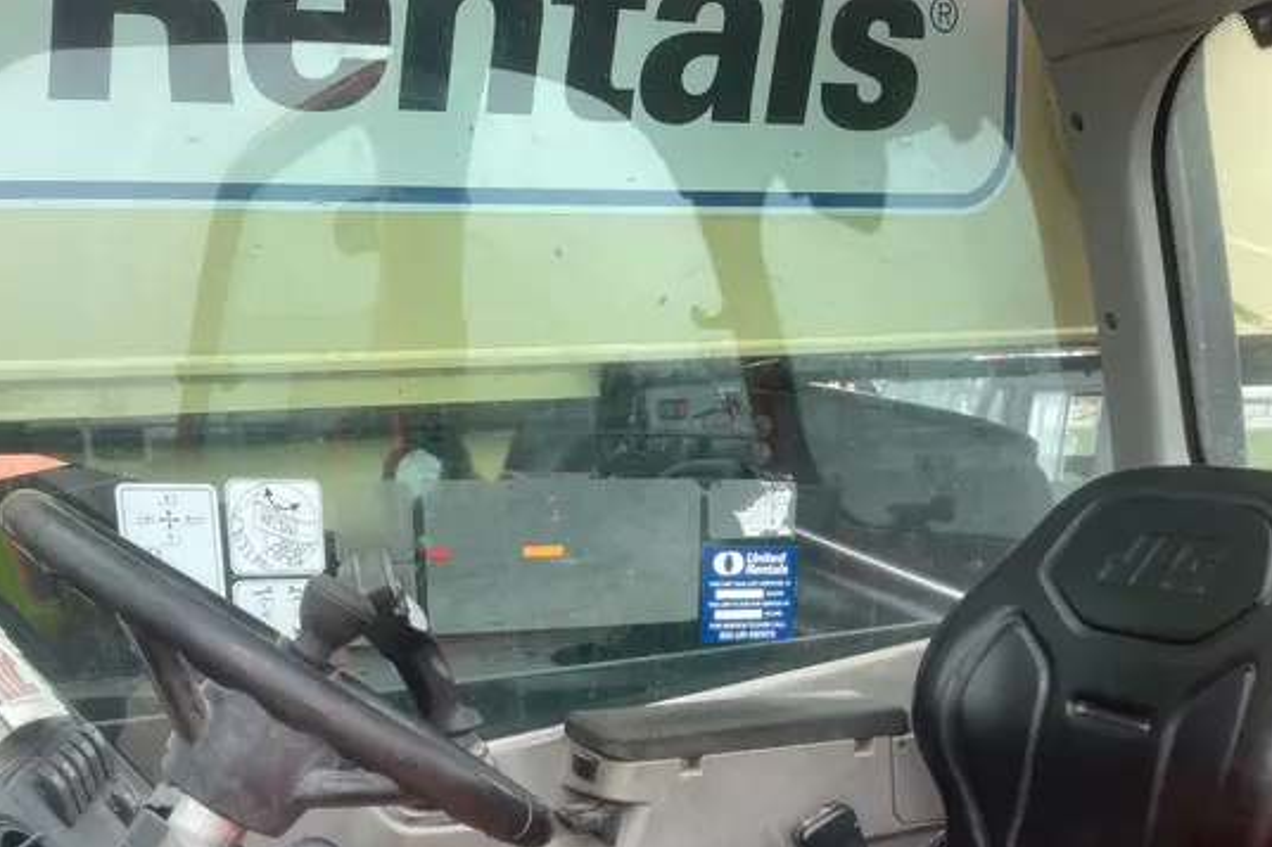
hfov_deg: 51.9
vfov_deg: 32.7
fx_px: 1307
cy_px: 867
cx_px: 634
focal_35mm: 37
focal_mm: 4.2
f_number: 1.6
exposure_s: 1/121
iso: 40
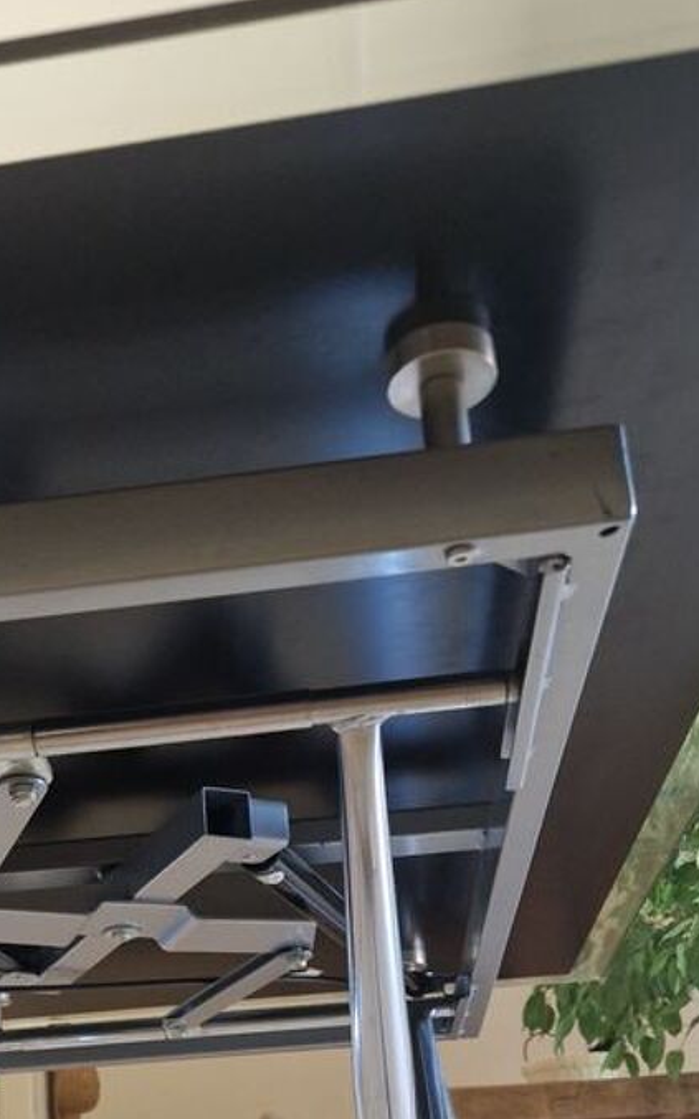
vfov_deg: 39.8
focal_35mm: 48
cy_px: 928
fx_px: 1463
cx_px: 131
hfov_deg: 26.3
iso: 64
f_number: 1.8
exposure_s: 1/100
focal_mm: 5.4
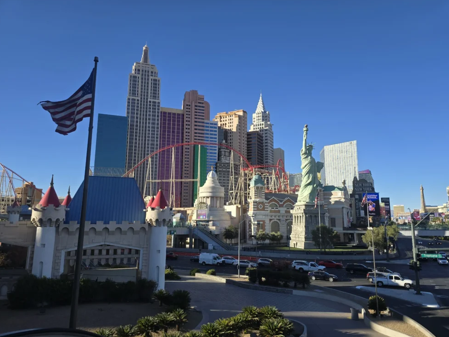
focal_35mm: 24
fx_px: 311
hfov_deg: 71.6
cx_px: 228
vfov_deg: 56.8
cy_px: 166
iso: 12
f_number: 1.7
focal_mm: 6.3
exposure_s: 1/556
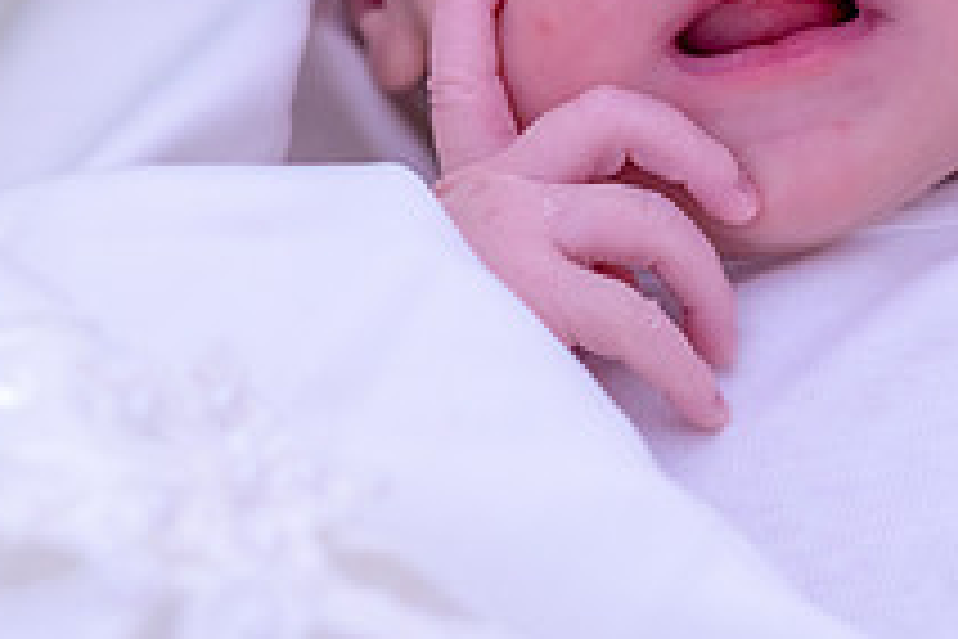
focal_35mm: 136
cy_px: -133
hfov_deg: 15.0
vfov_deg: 9.9
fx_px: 3619
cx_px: 769
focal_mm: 50
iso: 1000
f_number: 3.5
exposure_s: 1/90
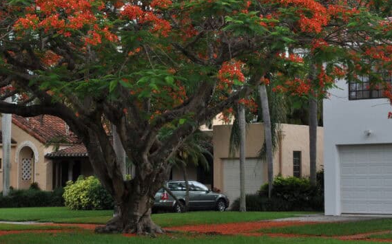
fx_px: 1046
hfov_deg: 21.2
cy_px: 85
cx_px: 150
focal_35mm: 98
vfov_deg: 13.3
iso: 200
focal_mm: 38
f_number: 9
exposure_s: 1/200
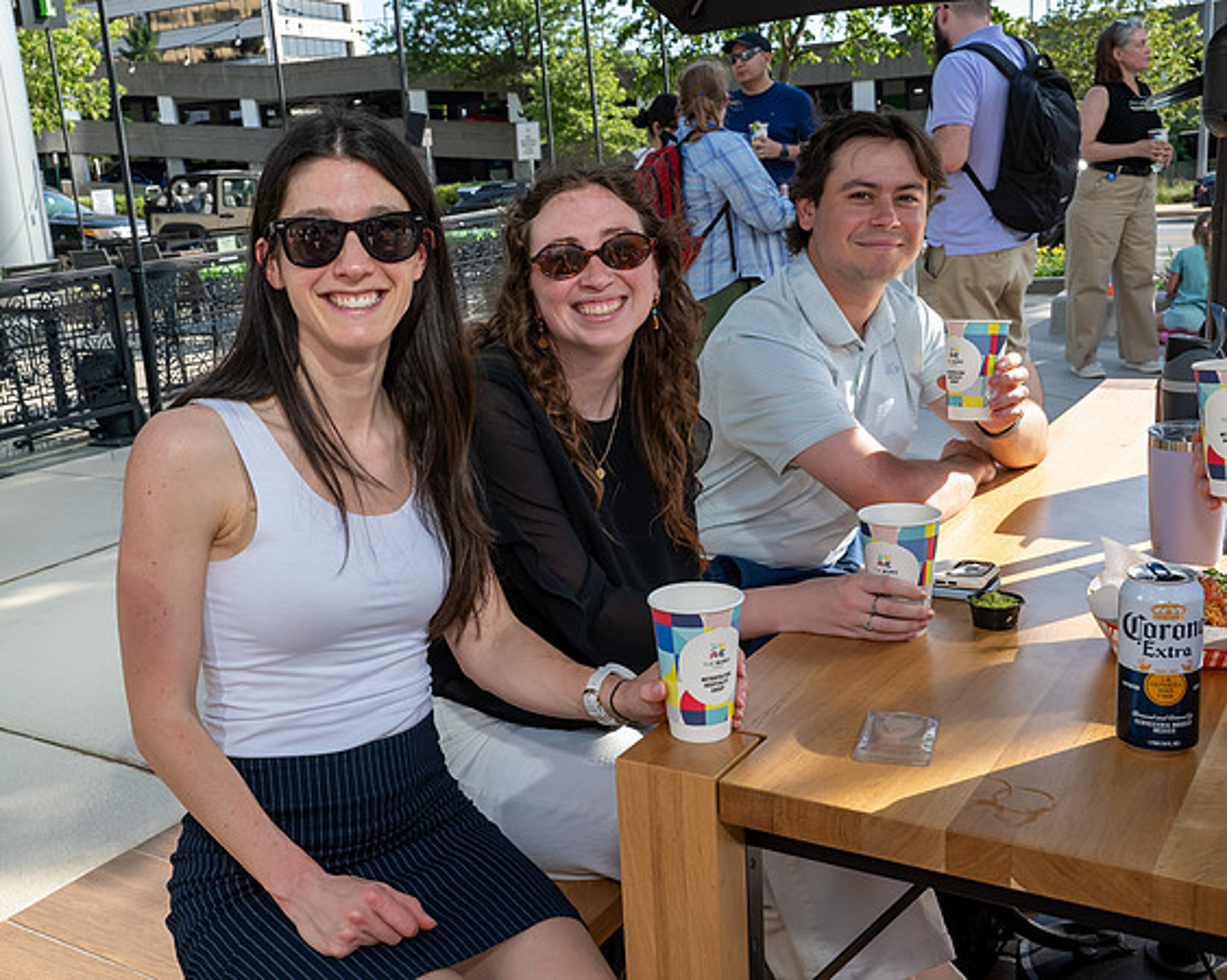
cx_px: 489
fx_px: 1380
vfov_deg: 39.1
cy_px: 496
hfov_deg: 47.6
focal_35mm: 38
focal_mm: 30.5
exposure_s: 1/500
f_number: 9
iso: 720
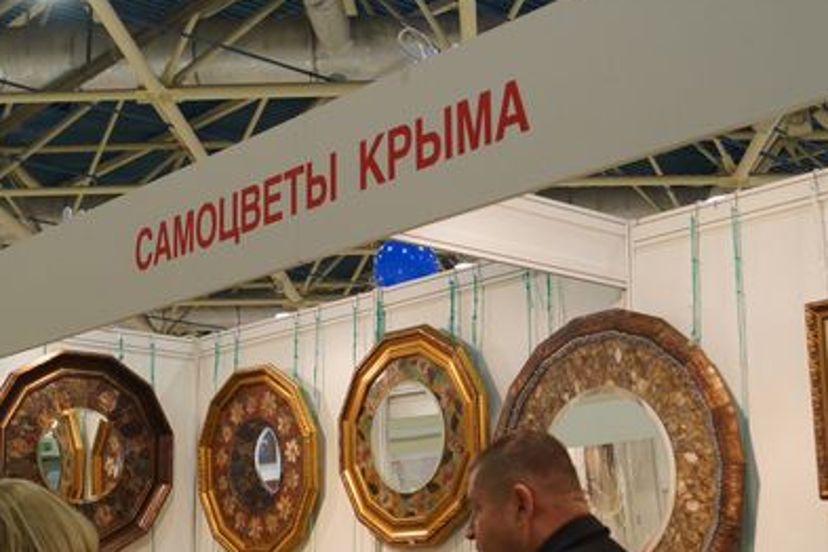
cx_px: 451
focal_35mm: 55
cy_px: 415
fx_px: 1265
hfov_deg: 36.2
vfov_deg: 24.3
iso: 500
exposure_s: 1/60
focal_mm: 18
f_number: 4
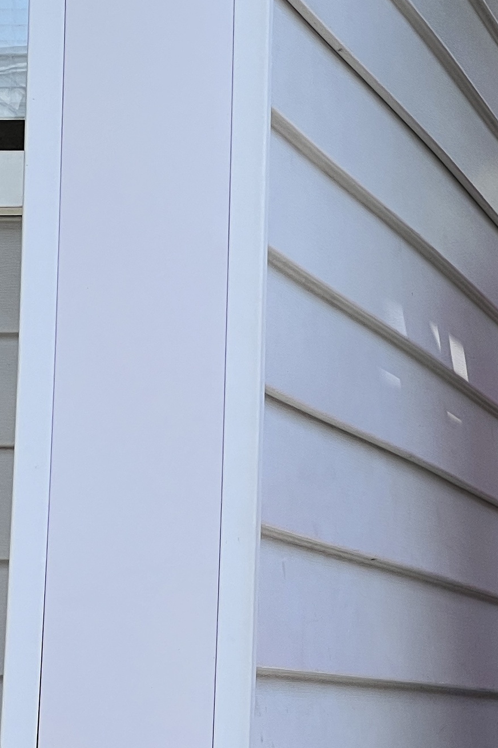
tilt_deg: +6.9
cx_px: 784
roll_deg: -0.8
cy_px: 281
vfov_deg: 10.9
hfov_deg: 7.2
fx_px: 3903
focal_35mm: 188
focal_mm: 9
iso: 32
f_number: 2.8
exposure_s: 1/561
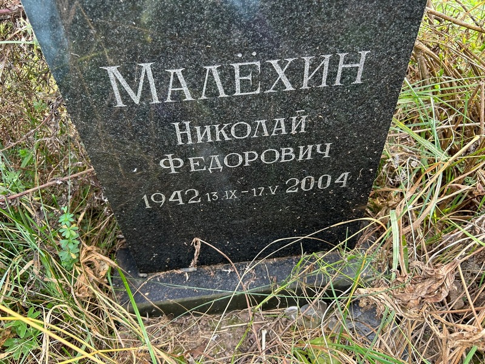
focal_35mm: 26
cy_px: 182
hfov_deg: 67.3
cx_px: 242
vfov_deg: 53.1
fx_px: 364
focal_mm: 5.7
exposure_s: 1/169
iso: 64
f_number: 1.5
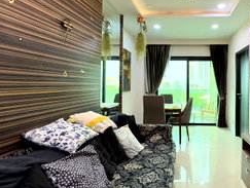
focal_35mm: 23
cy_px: 83
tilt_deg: +1.0
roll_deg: -0.6
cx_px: 181
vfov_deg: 58.9
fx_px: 166
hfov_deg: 69.9
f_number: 2.2
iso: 200
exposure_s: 1/50
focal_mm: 2.22
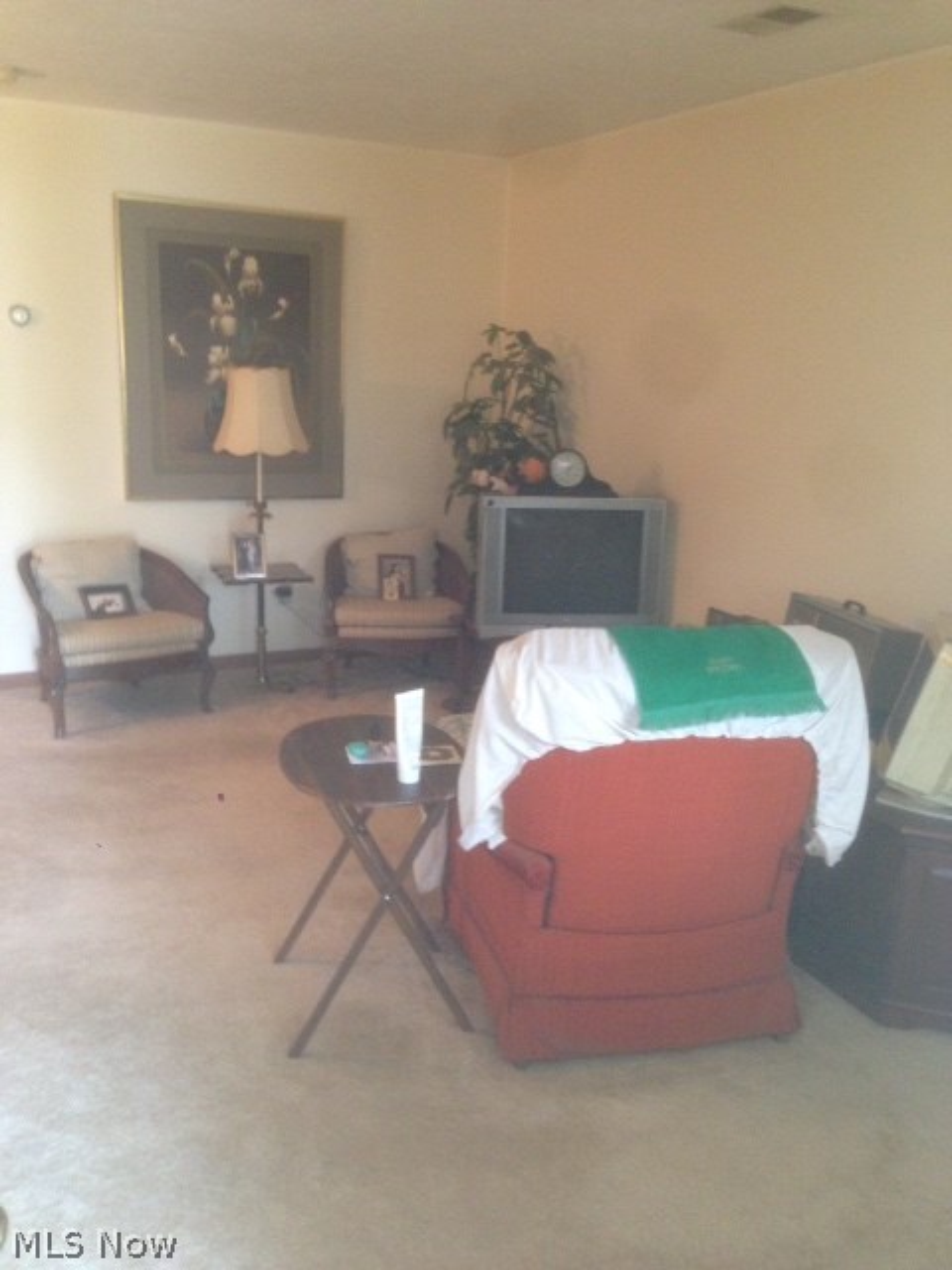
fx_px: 1210
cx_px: 476
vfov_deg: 55.4
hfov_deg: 42.9
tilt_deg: -10.8
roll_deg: -1.7
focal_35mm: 33
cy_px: 635
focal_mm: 4.12
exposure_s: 1/20
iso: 200
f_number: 2.4
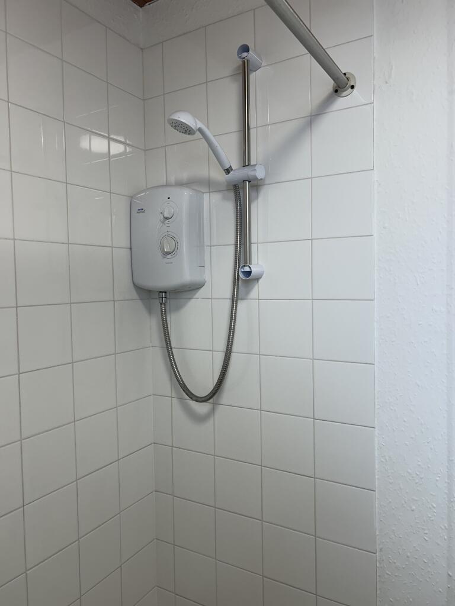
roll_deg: +0.0
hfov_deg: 53.1
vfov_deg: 67.3
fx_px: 456
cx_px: 228
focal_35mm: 26
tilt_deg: -0.4
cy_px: 303
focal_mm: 5.7
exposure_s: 1/100
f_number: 1.5
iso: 40
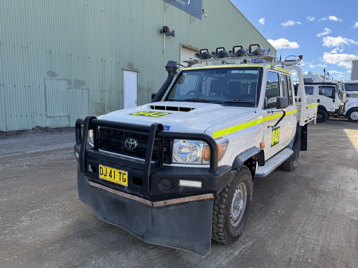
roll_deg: -1.7
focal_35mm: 24
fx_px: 248
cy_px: 134
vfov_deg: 56.8
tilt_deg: -7.6
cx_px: 179
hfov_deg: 71.6
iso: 80
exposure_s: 1/1059
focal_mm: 6.76
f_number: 1.78
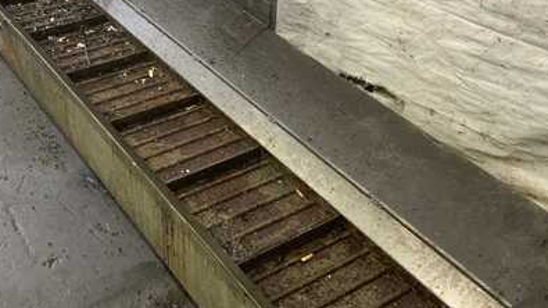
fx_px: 697
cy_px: 92
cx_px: 229
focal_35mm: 48
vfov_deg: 24.7
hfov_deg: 42.8
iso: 125
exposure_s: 1/60
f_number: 1.8
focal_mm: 3
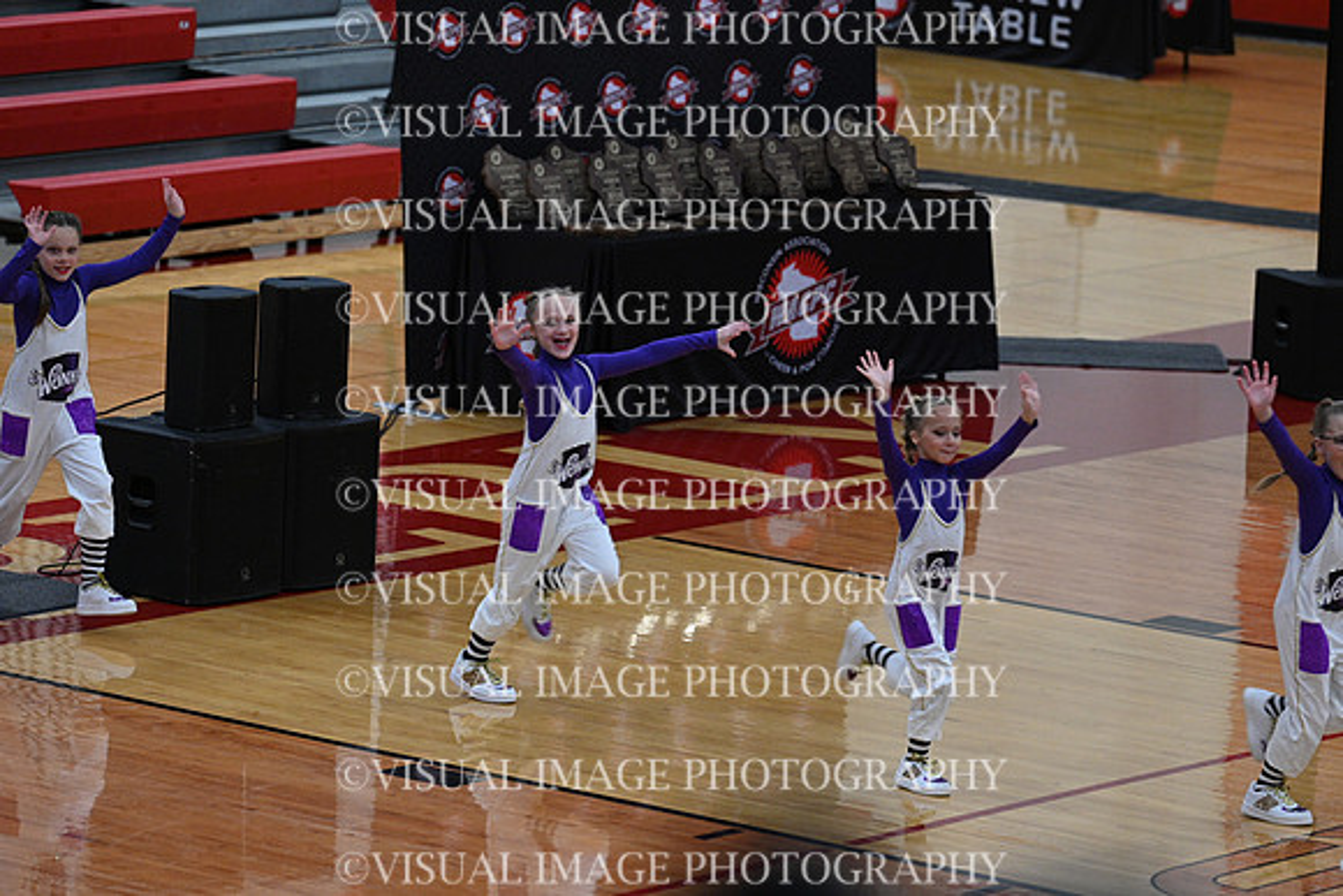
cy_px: 448
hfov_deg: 10.8
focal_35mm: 190
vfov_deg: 7.2
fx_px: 7089
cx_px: 672
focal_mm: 190
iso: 4000
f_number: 4
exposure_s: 1/400
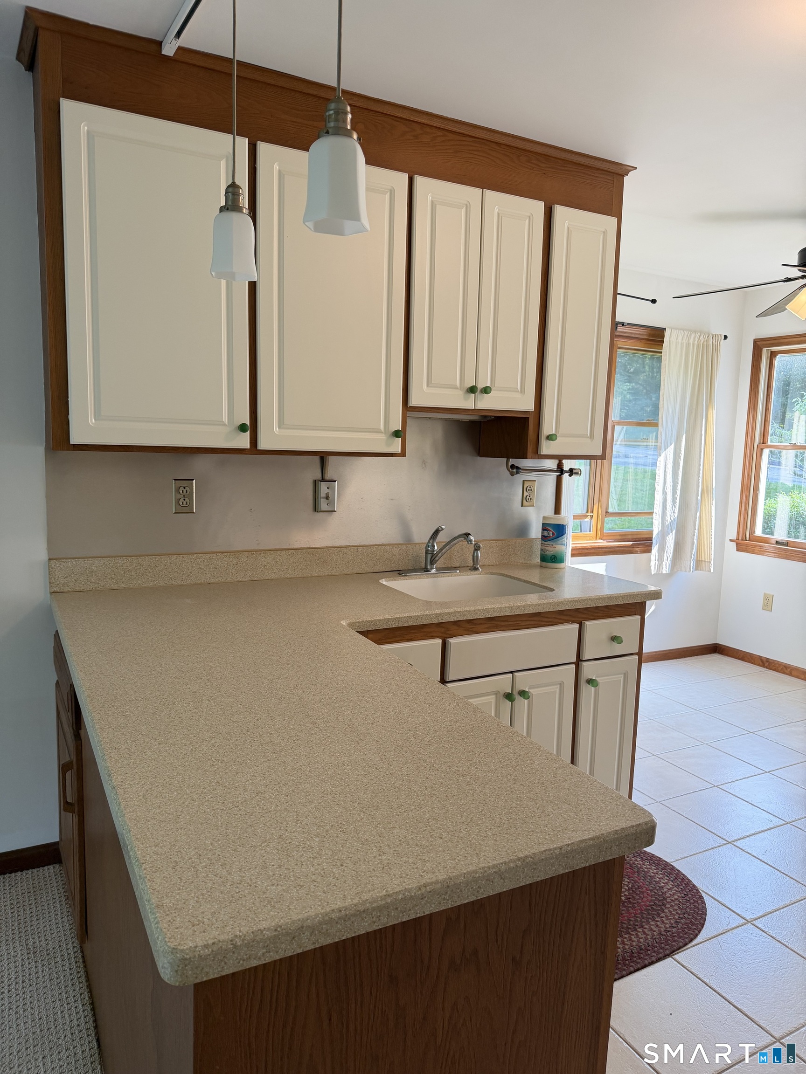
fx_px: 745
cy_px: 537
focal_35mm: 24
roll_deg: -1.9
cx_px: 403
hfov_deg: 56.8
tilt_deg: -7.8
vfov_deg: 71.6
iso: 125
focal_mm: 6.76
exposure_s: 1/158
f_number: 1.78
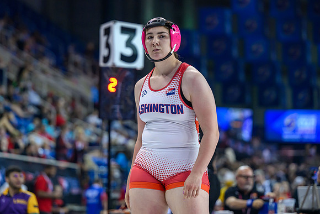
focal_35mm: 149
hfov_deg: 13.8
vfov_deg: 9.2
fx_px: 1326
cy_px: 87
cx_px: 167
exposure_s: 1/800
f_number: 2.8
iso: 3200
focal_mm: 120
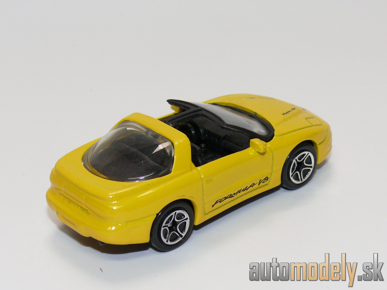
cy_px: 145
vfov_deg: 14.5
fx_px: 1140
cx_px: 194
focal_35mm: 102
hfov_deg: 19.3
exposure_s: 1/30
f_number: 4
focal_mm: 13.3
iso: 100
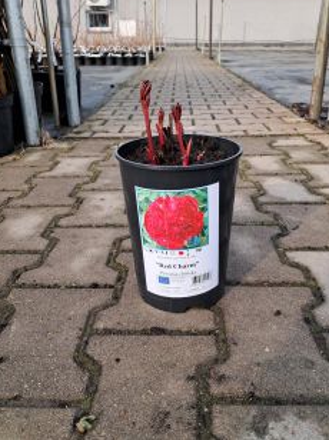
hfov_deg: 46.7
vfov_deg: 59.9
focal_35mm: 30
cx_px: 175
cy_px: 199
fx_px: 381
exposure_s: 1/221
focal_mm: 4
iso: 50
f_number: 1.8
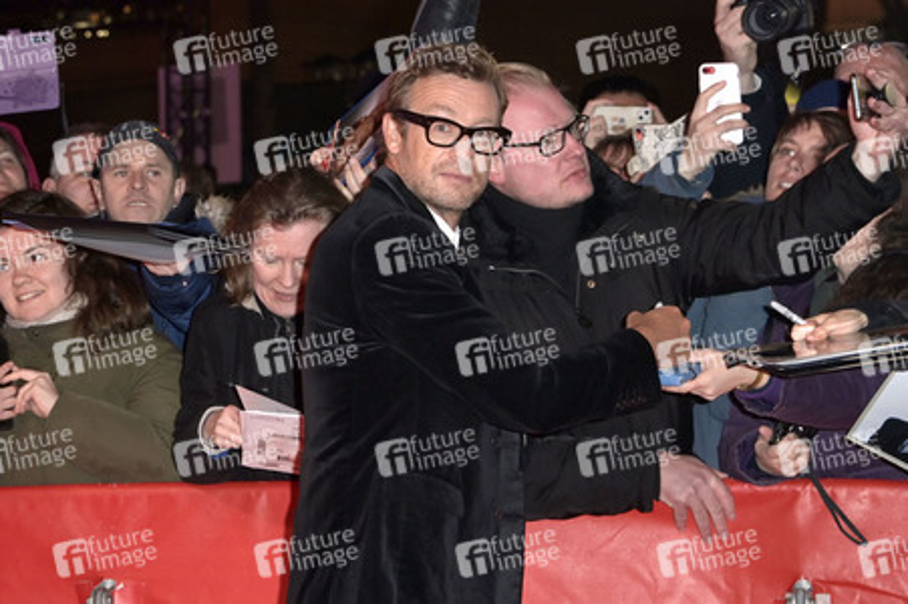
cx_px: 454
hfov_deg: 22.2
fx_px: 2319
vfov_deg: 14.8
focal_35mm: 92
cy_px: 302
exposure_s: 1/250
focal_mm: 92
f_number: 6.3
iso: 1250
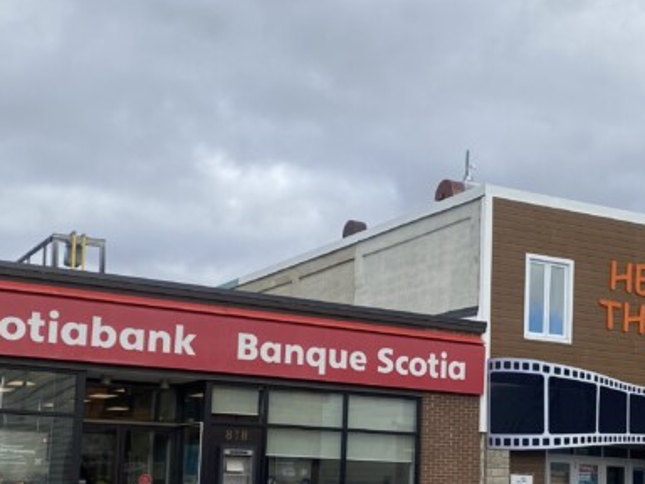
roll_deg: -1.1
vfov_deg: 24.1
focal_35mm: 60
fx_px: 1118
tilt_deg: +6.8
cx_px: 417
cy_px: 375
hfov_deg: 32.0
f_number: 1.8
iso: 32
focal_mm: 4.25
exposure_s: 1/1808
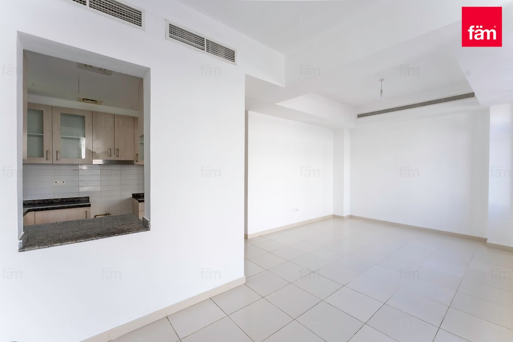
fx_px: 199
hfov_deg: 104.3
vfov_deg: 81.2
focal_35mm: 14
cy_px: 171
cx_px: 256
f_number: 8
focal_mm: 14
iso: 320
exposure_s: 1/80
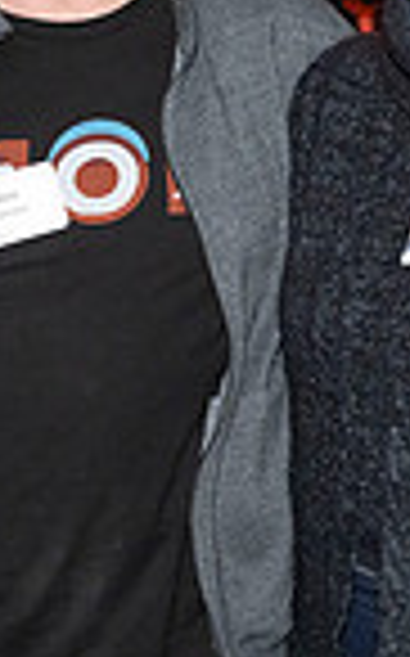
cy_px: 259
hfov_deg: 7.0
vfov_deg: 11.3
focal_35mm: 186
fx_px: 3332
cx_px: -14
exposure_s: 1/100
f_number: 5.6
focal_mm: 46
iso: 2000
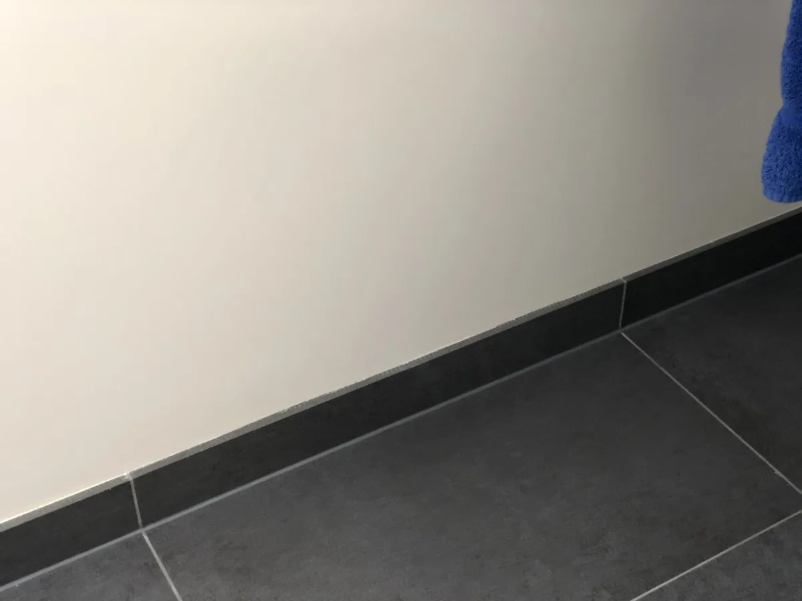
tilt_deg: -40.3
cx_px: 401
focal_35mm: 52
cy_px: 300
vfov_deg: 28.0
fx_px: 1205
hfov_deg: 36.8
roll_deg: +0.8
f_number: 2.4
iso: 125
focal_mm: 6
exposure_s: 1/25
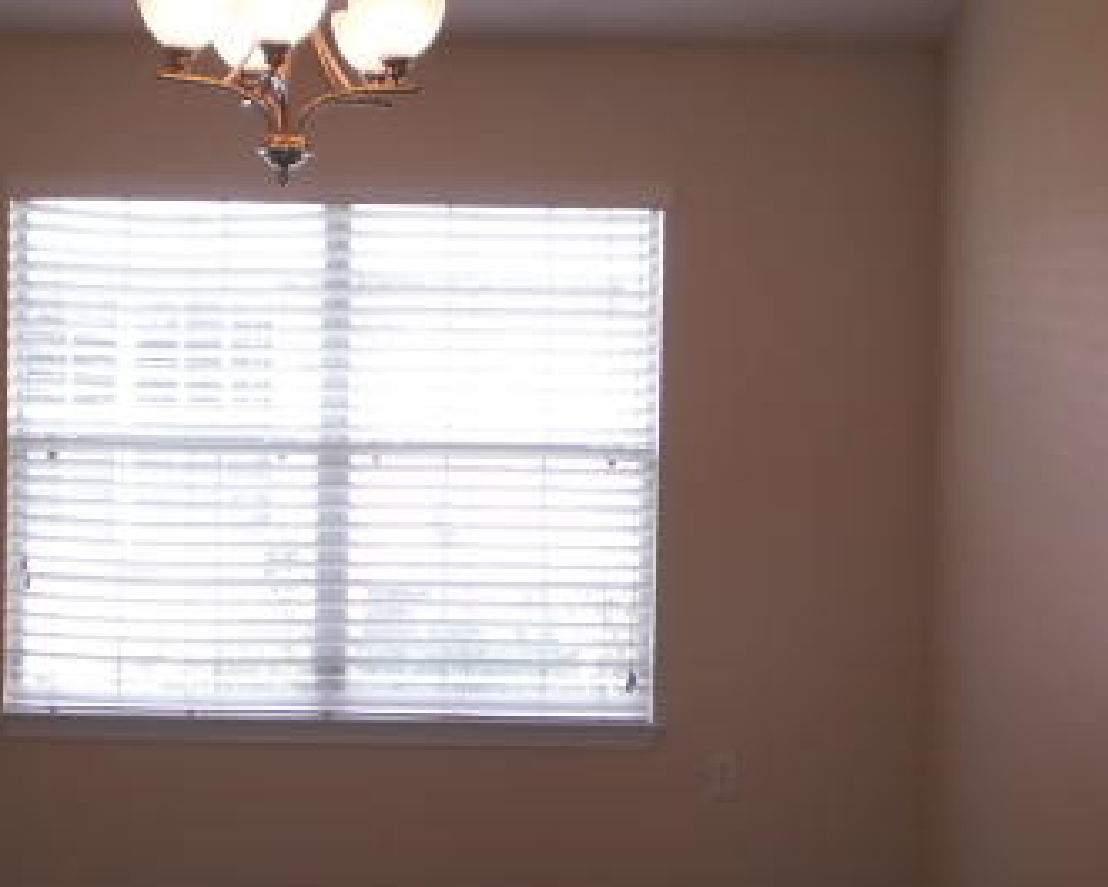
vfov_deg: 22.5
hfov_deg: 27.8
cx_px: 425
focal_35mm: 68
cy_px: 482
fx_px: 2231
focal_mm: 6.3
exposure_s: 1/50
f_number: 3.1
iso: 100
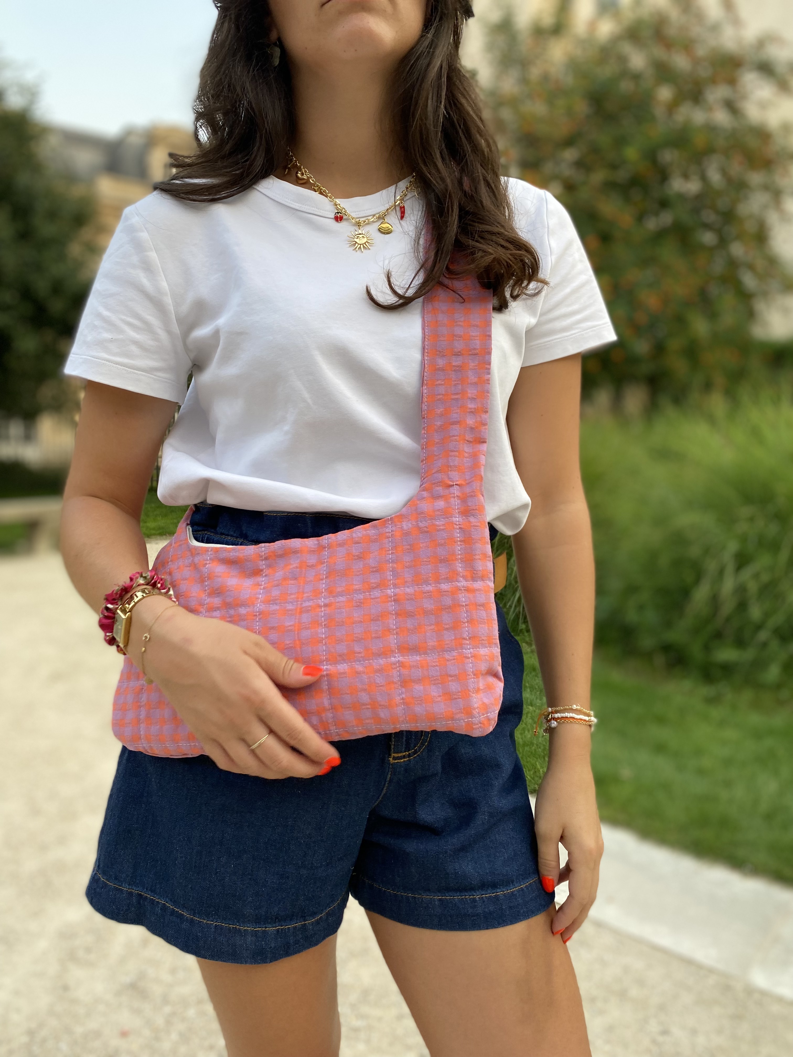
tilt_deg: -4.1
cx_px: 396
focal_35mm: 26
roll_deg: -1.4
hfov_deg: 53.1
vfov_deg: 67.3
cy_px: 528
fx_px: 794
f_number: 1.8
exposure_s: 1/121
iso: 50
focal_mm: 4.25
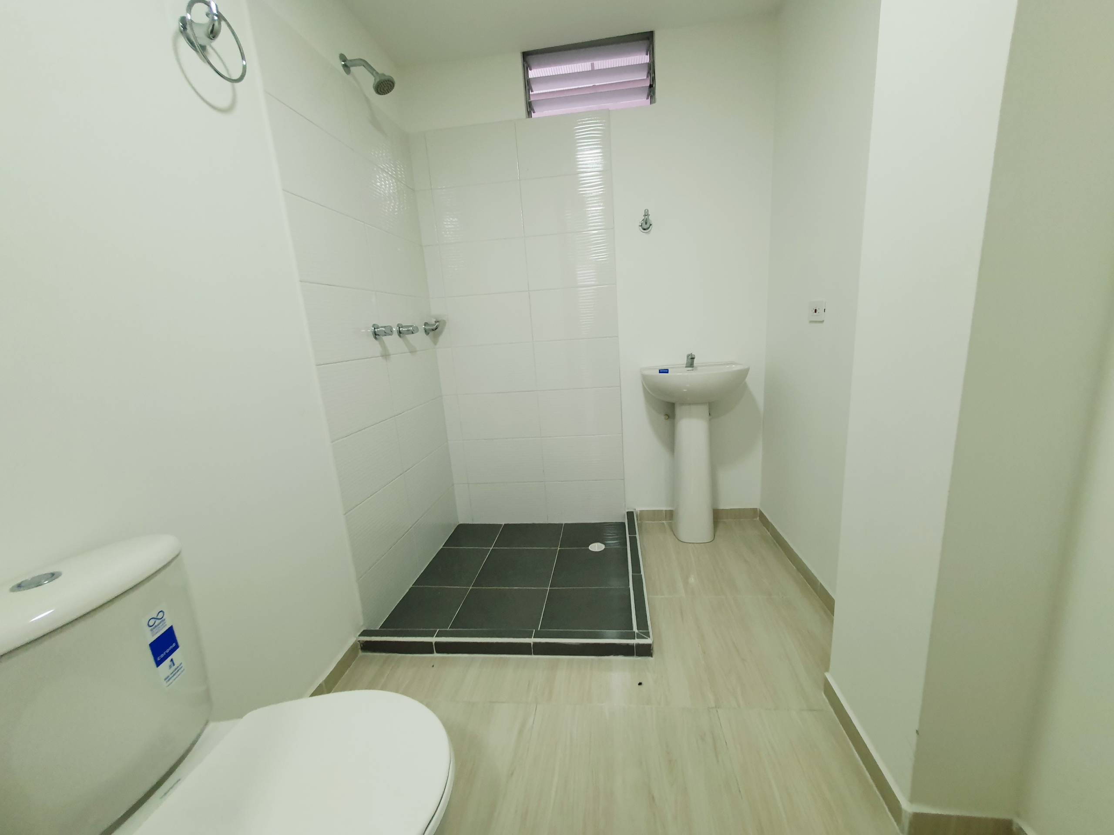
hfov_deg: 106.2
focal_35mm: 13
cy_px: 418
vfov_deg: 89.9
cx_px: 557
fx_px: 418
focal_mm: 1.8
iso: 100
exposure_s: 1/60.2
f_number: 2.2
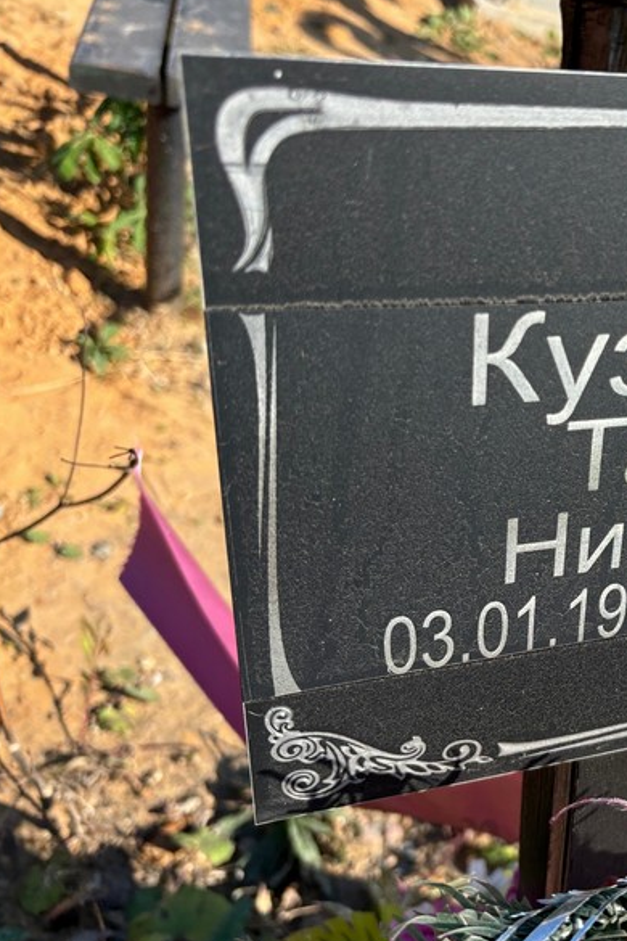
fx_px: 967
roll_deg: -21.0
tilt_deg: -35.3
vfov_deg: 51.9
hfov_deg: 33.0
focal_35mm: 37
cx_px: 624
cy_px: 468
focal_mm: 5.96
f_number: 1.6
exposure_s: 1/1590
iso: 50
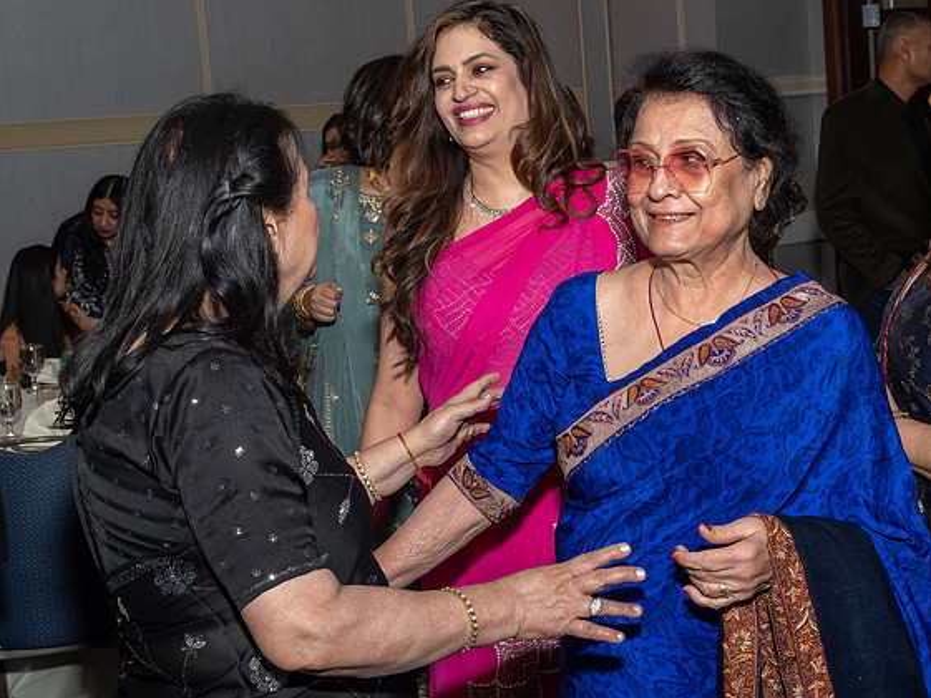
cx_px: 497
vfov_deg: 24.0
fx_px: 1641
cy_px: 287
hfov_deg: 31.7
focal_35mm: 61
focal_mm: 31
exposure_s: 1/250
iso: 400
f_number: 7.1
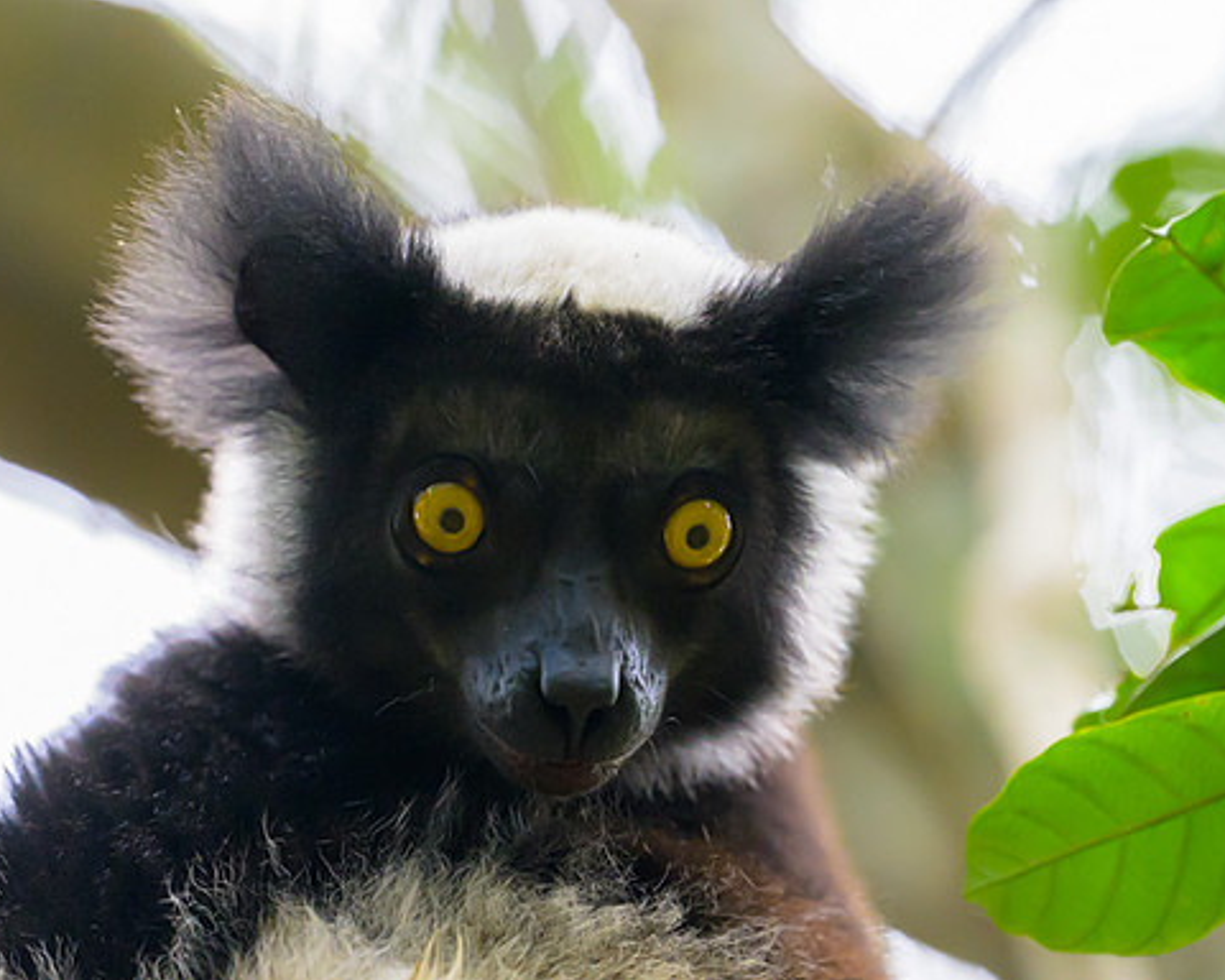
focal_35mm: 558
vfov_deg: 2.8
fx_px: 20230
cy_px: 377
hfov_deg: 3.5
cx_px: 374
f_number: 4
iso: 6400
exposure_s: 1/800
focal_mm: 400
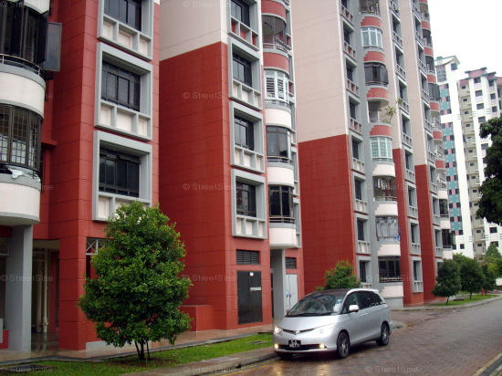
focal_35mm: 37
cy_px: 188
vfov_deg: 38.6
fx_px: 536
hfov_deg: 50.2
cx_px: 251
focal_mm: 6.2
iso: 160
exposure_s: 1/80
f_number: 2.8
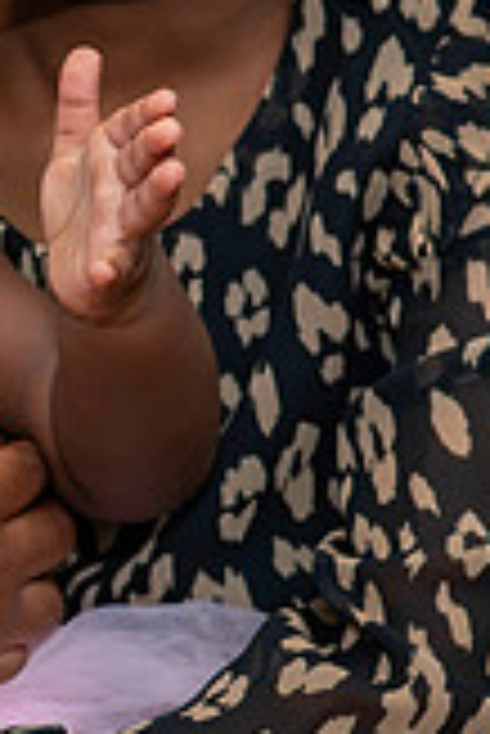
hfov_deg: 5.7
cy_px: 247
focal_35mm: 232
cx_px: -636
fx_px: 4726
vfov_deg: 8.9
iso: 250
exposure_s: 1/200
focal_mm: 50
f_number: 4
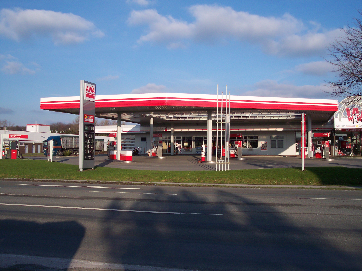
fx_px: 397
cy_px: 136
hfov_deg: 49.0
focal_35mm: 38
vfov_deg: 37.7
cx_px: 181
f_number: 4.8
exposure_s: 1/700
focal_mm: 8
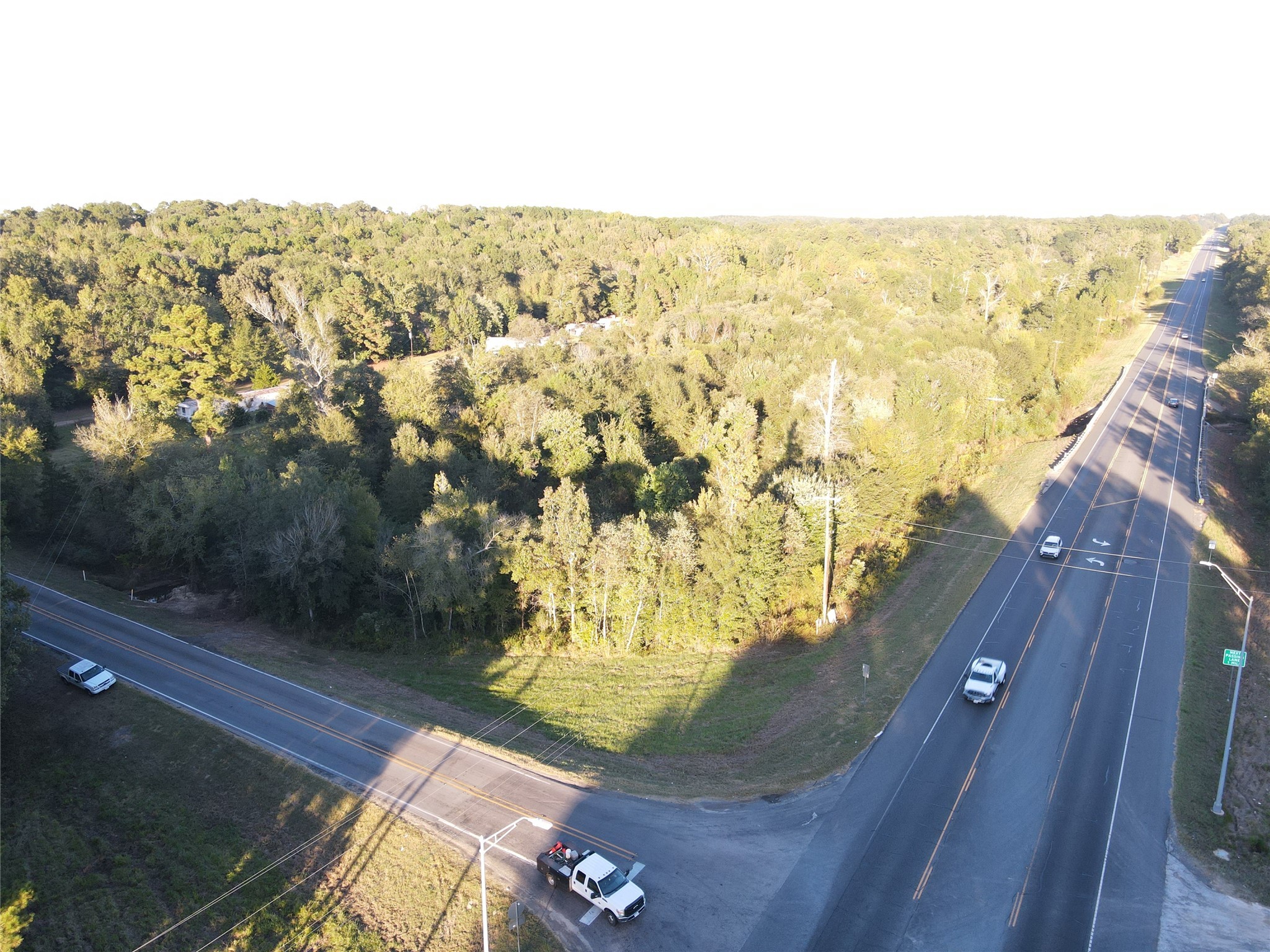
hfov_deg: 71.6
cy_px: 476
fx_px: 881
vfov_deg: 56.8
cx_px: 635
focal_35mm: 24
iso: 100
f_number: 2.8
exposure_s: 1/80
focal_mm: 4.5
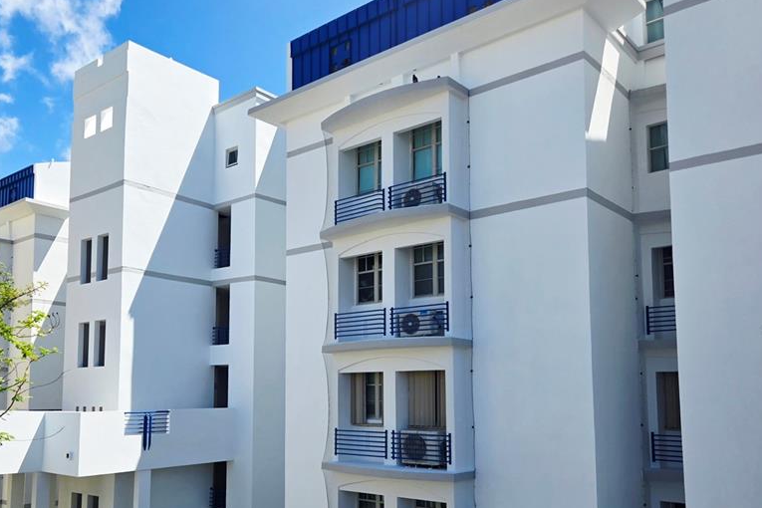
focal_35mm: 32
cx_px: 313
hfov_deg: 58.3
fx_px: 677
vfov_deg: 40.7
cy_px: 329
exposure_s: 1/2000
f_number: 1.8
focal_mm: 5.4
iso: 25
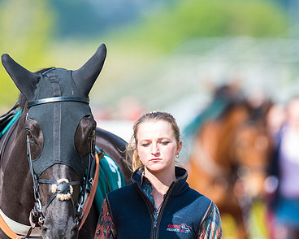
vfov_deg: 2.2
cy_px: 174
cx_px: 126
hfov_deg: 2.7
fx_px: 6235
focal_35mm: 705
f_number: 5
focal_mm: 400
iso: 160
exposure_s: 1/640
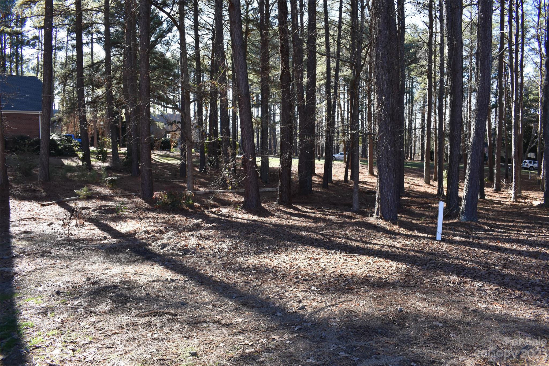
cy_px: 183
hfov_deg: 67.4
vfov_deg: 47.9
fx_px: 412
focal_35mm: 27
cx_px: 274
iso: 400
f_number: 7.1
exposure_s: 1/200
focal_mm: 18
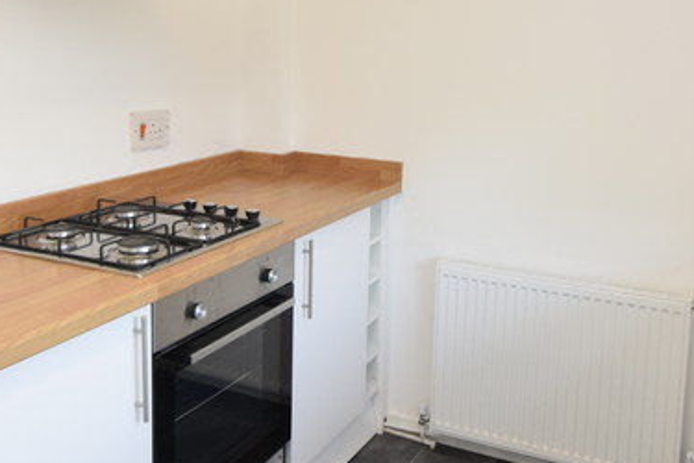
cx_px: 389
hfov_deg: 47.3
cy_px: 108
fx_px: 790
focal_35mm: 41
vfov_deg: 32.0
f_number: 5
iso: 800
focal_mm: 10
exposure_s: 1/100
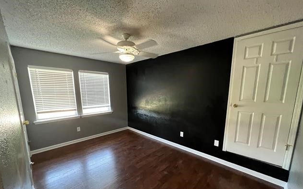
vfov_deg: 78.0
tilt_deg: -9.3
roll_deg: -0.1
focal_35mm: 14
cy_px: 111
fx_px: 116
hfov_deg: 105.3
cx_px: 150
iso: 1000
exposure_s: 1/60
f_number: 1.8
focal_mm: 1.57
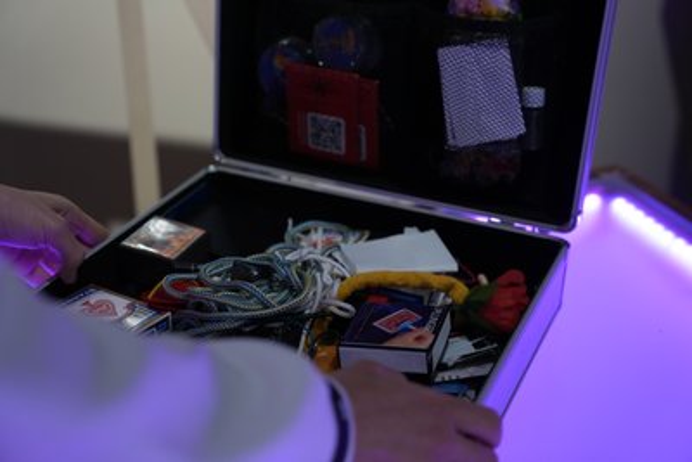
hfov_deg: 37.5
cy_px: 231
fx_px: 1019
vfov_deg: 25.5
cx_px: 346
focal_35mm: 53
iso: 640
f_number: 2.8
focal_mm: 53
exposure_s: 1/160
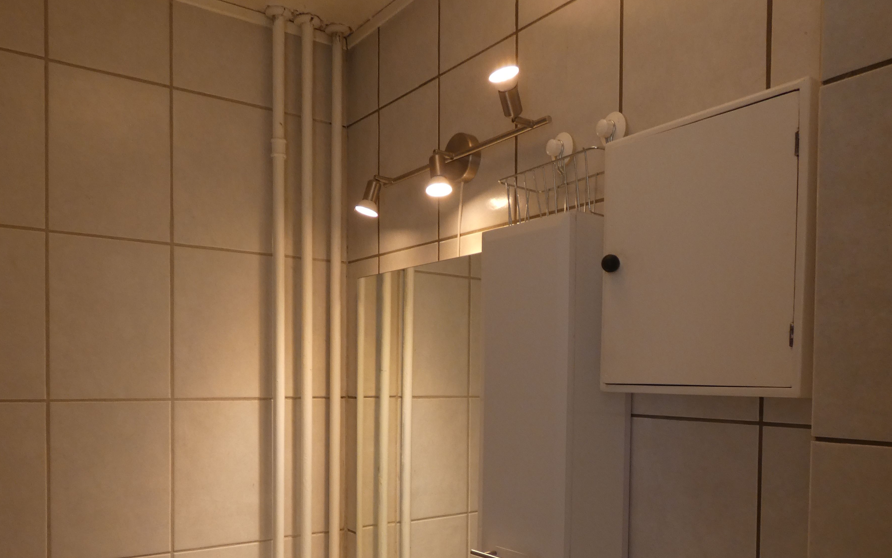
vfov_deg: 42.2
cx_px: 451
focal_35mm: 29
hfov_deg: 64.6
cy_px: 400
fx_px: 705
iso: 160
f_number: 2.8
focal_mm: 3.6
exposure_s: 1/60
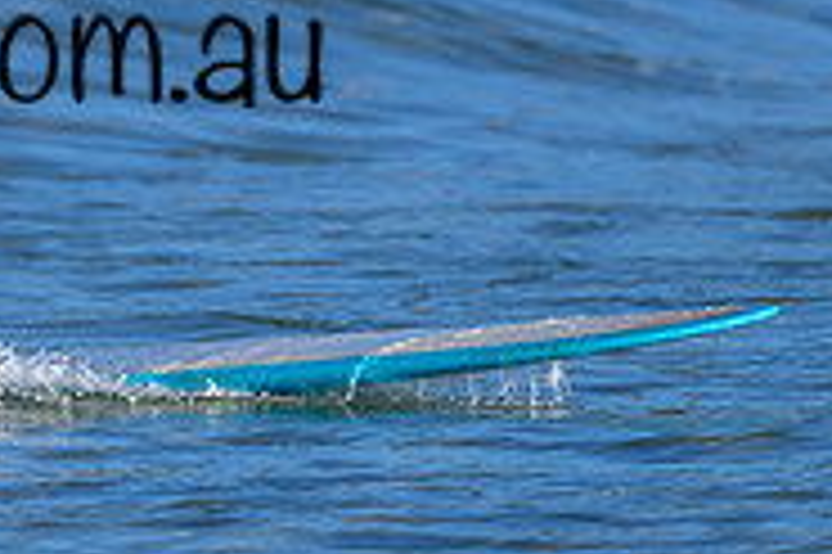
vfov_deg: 0.5
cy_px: -2
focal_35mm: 2511
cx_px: -153
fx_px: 57979
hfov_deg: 0.8
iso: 220
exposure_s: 1/1000
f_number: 6.3
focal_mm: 800
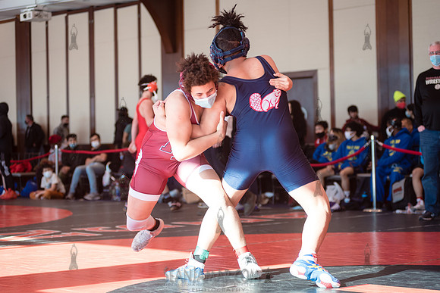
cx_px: 220
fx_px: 978
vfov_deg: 17.1
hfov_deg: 25.4
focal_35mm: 80
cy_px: 146
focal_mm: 80
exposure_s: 1/400
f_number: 3.5
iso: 400
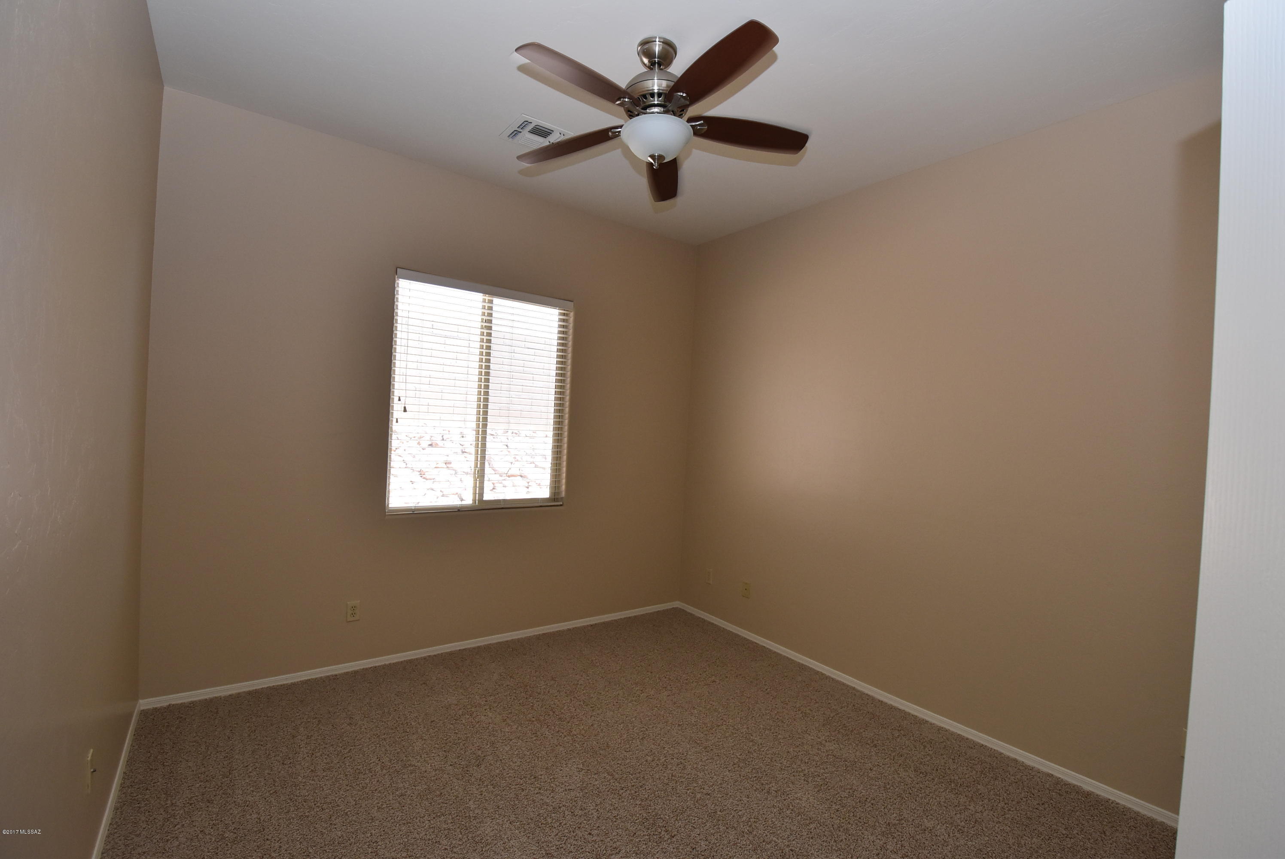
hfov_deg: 100.3
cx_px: 642
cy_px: 430
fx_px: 536
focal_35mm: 15
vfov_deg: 77.4
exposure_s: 1/125
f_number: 5.6
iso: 640
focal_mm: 10
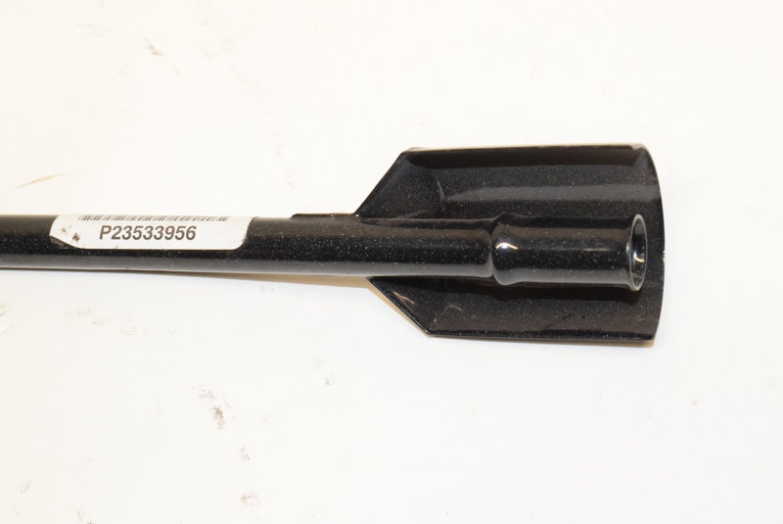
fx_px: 1796
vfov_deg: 16.6
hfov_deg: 24.6
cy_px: 262
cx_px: 392
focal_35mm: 82
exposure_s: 1/200
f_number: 11
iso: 3200
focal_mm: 55
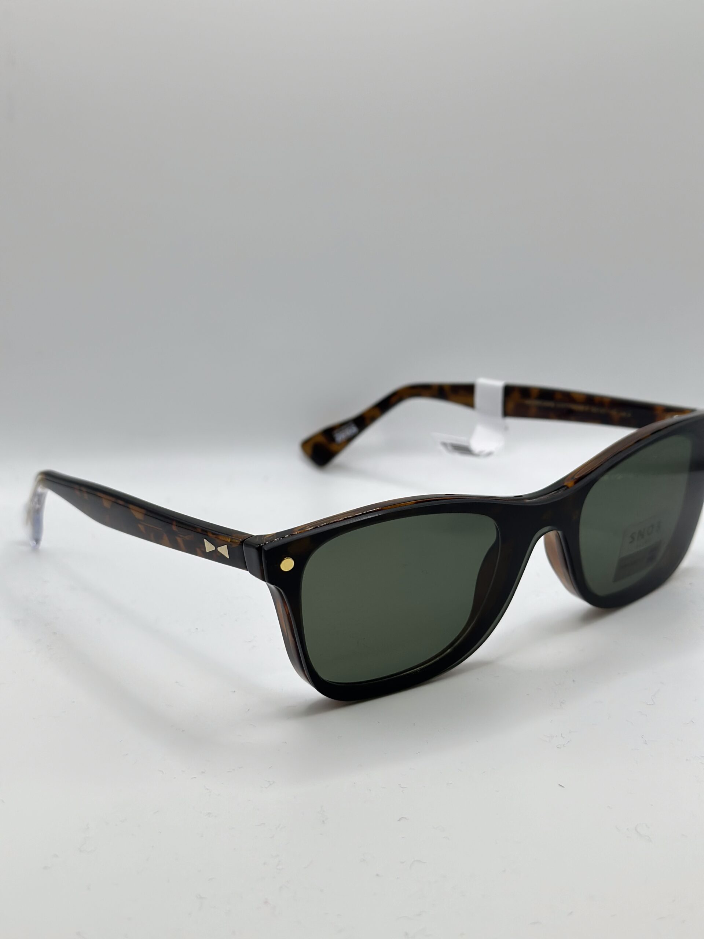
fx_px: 1302
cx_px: 352
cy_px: 470
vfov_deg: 39.7
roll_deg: -0.4
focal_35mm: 48
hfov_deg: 30.3
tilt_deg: -31.7
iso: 80
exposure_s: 1/638
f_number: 1.78
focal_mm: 6.86
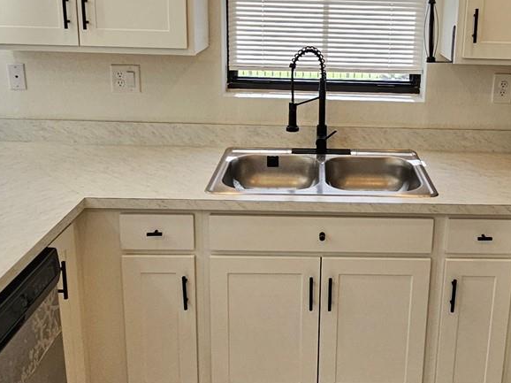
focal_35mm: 36
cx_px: 346
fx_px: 531
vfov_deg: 38.9
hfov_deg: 50.3
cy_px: 113
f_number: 2.2
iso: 80
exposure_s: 1/120
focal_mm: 2.2
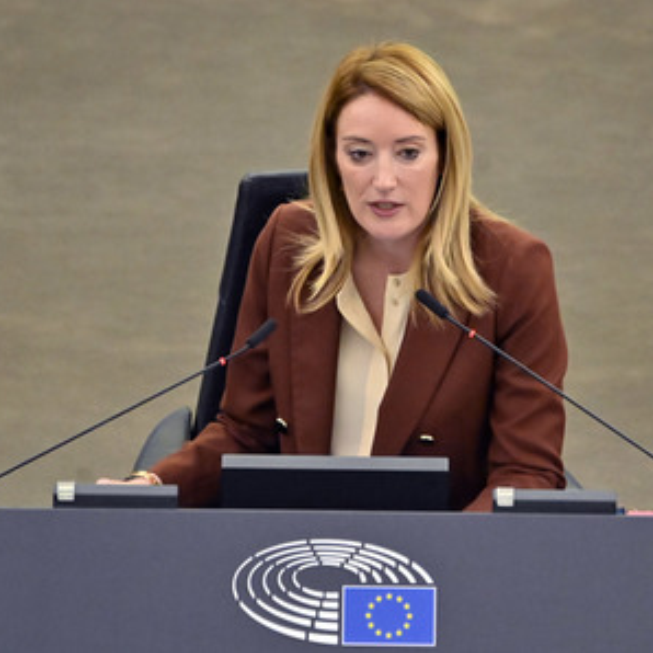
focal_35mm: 770
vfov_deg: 2.3
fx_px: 16434
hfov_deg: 2.3
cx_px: 342
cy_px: 326
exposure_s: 1/500
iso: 6400
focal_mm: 600
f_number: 6.3
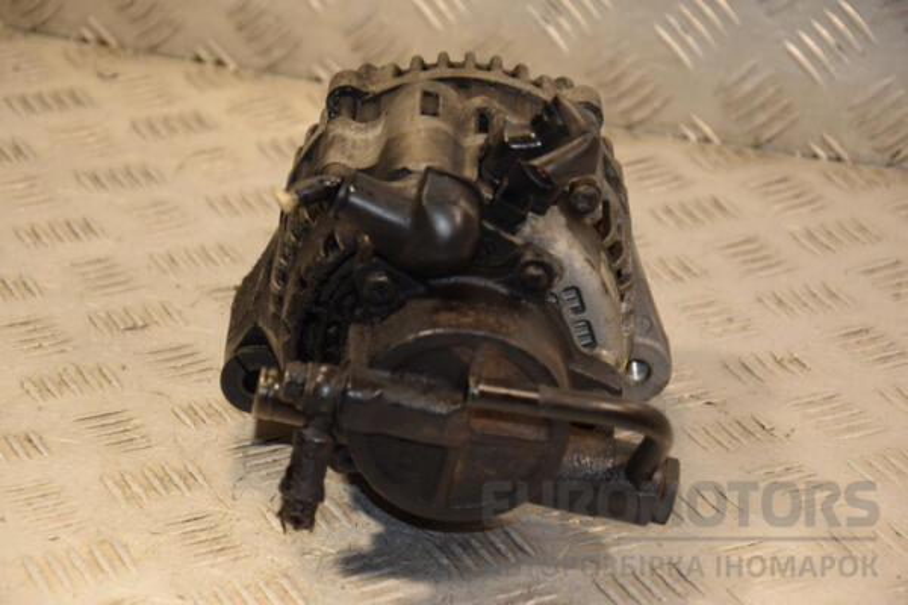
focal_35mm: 120
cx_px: 454
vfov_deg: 11.4
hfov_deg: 17.1
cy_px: 302
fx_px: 3026
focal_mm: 80
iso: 800
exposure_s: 1/160
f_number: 5.3
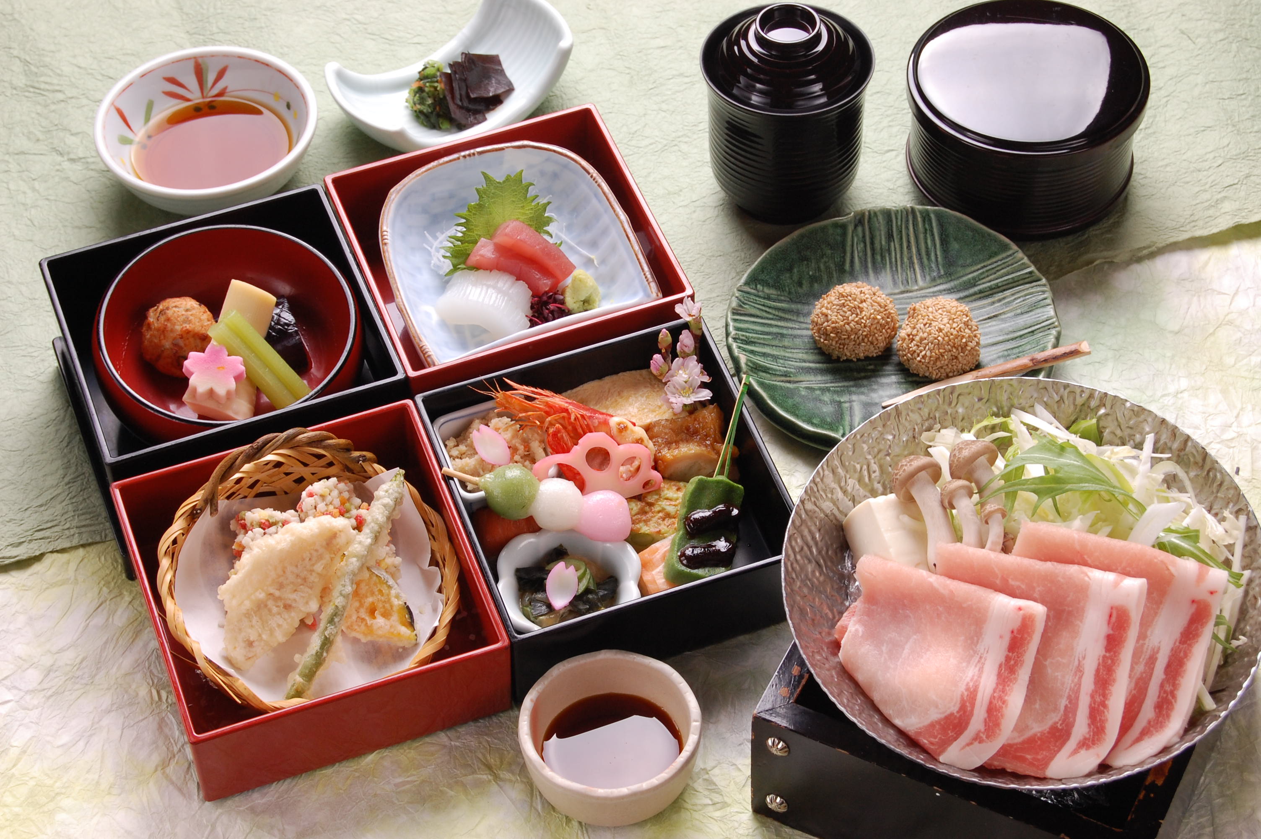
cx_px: 630
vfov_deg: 18.1
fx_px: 2625
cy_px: 420
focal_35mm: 75
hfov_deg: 27.0
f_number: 13
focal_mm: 50
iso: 400
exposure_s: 1/40
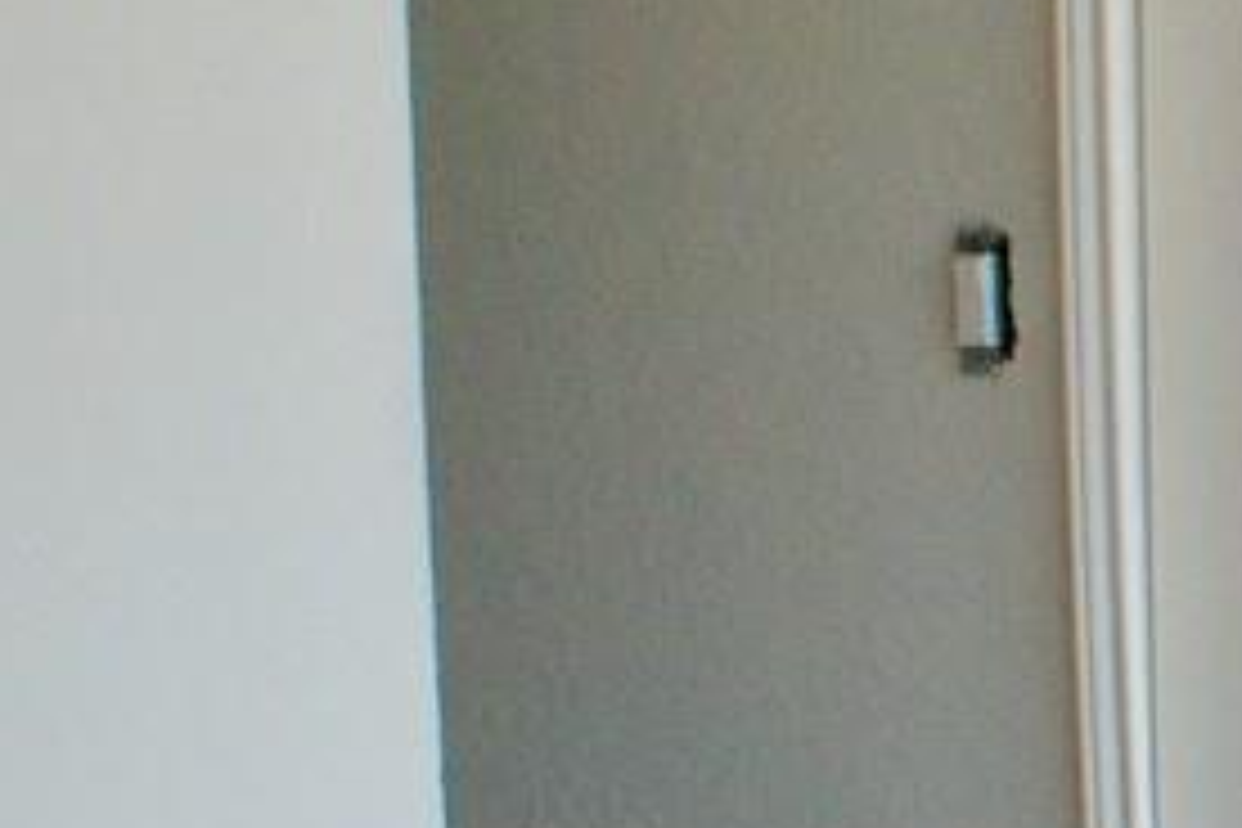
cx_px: 3218
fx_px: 6899
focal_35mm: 200
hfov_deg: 9.0
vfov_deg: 6.8
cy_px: 794
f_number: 7.1
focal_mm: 18
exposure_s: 1/200
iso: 400
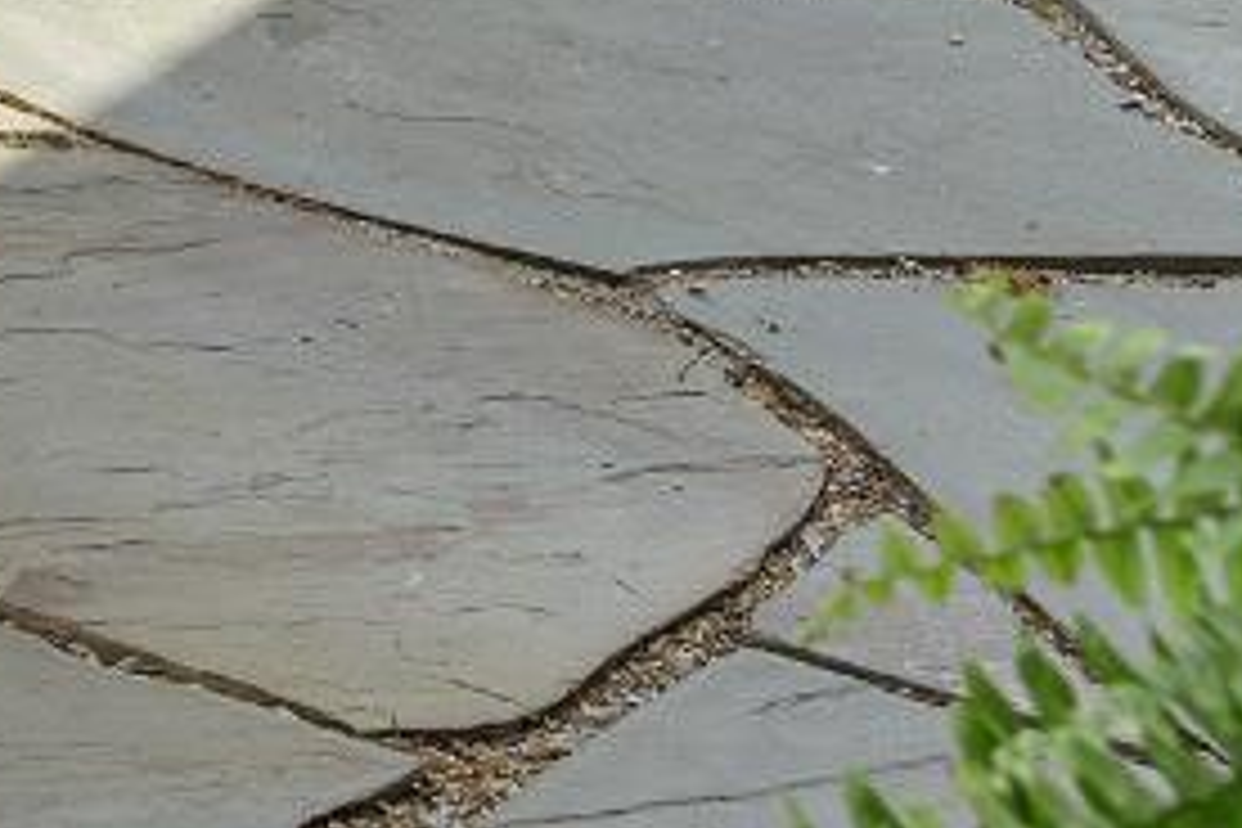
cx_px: -1372
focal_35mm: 152
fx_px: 5244
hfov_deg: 11.8
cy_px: -1310
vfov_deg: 8.2
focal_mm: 28
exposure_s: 1/1600
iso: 400
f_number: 8
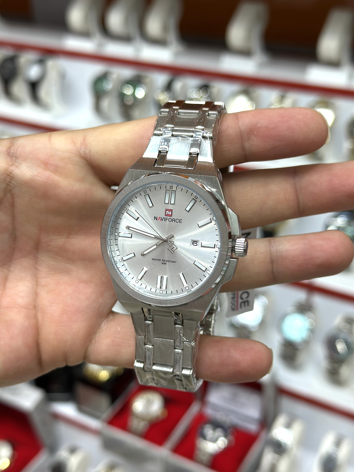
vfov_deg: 39.7
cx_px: 177
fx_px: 654
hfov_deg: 30.3
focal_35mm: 48
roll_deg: +0.8
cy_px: 236
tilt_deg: -30.7
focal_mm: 6.86
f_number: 1.78
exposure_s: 1/160
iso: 64
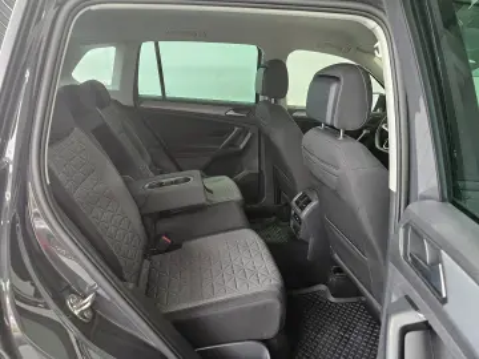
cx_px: 240
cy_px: 180
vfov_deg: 58.9
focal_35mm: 23
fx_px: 318
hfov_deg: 73.9
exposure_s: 1/142
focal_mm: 6.3
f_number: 1.7
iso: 250
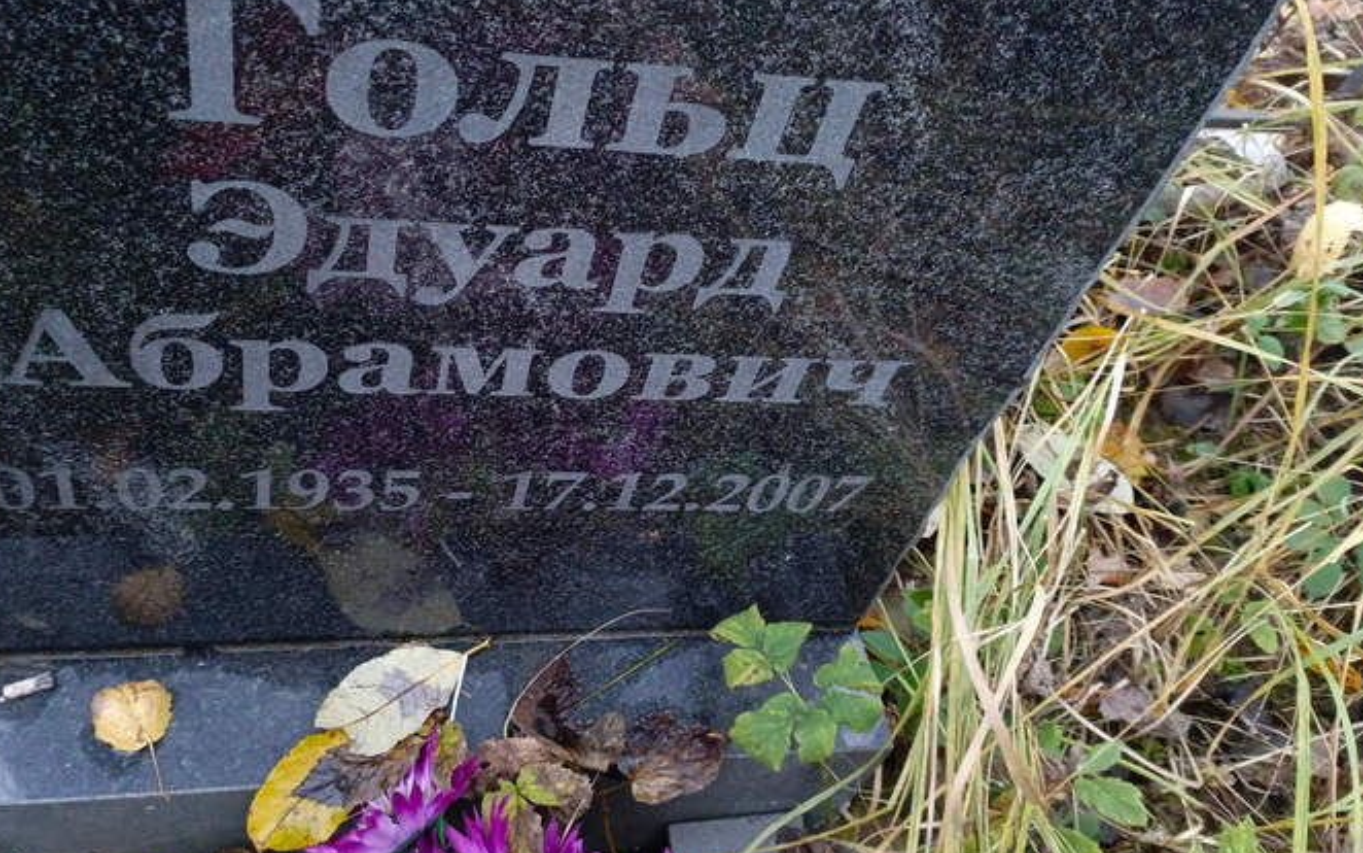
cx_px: 570
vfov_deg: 39.3
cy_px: 344
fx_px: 1189
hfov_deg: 59.3
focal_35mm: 32
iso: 1795
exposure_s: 1/33.3
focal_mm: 4.76
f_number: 1.69
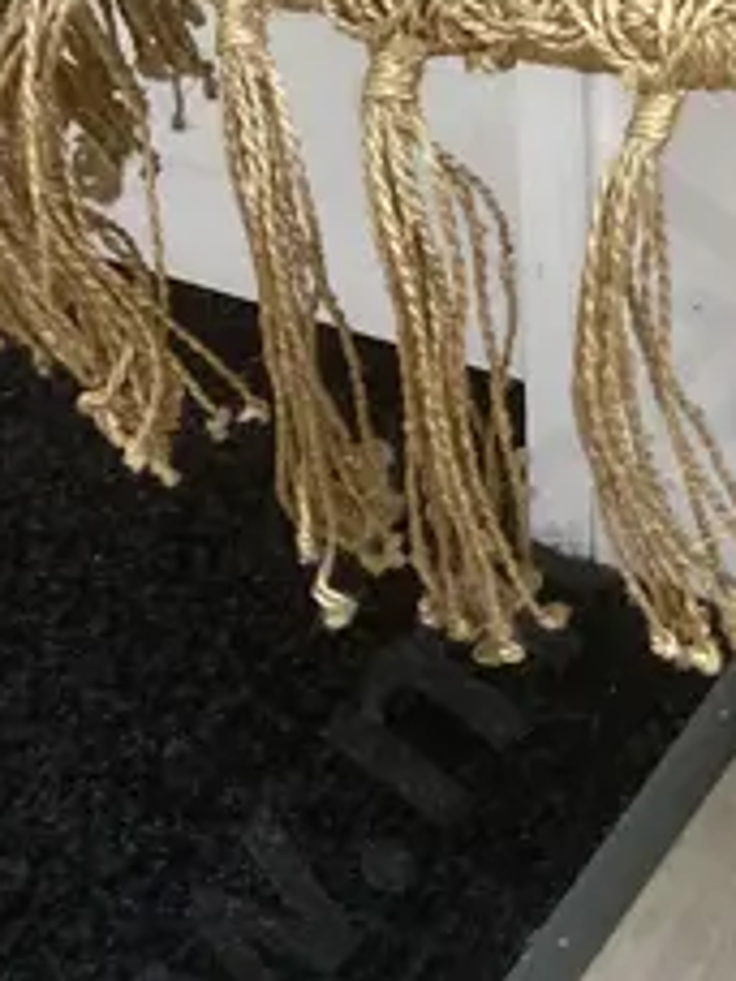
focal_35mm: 126
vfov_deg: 14.9
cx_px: 1205
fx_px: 3572
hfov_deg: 11.2
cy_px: -323
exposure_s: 1/50
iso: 100
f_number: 1.8
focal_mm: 3.99
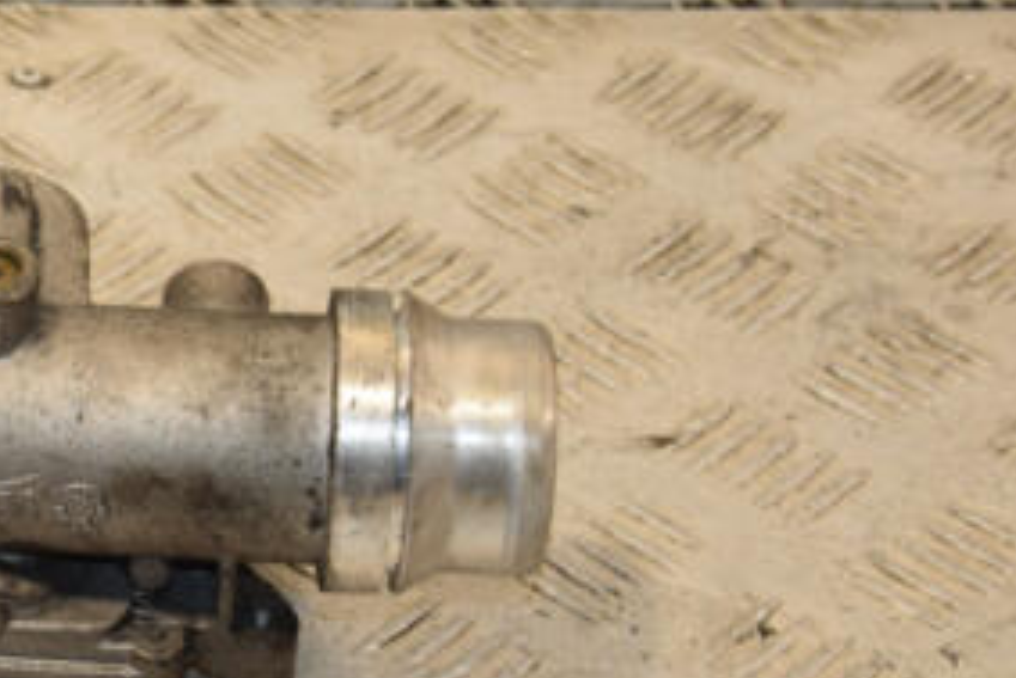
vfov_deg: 9.6
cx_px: 25
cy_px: 305
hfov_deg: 14.1
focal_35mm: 143
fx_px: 4039
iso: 800
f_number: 8
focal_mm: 45
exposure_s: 1/200
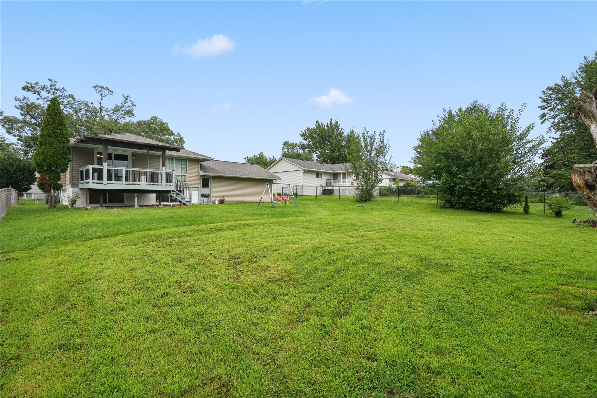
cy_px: 199
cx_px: 298
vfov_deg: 73.7
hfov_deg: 96.7
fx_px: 265
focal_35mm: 16
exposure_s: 1/320
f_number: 10
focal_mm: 16
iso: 400
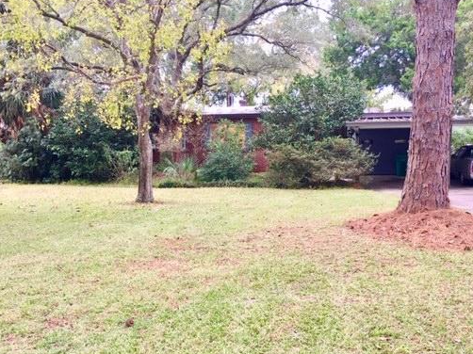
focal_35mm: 37
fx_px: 505
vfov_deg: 38.6
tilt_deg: -5.9
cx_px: 254
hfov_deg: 50.1
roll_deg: -0.3
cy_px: 198
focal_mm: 4.15
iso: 25
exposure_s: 1/15
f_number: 2.2
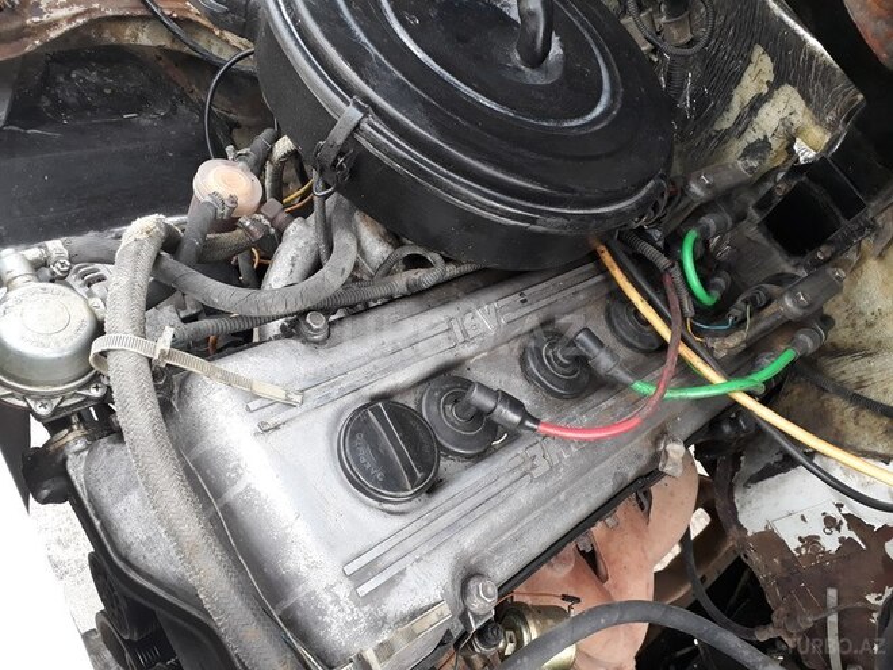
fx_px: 697
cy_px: 335
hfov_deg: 65.3
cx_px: 446
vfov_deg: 51.4
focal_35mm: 27
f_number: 1.9
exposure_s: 1/100
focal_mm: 3.6
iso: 64
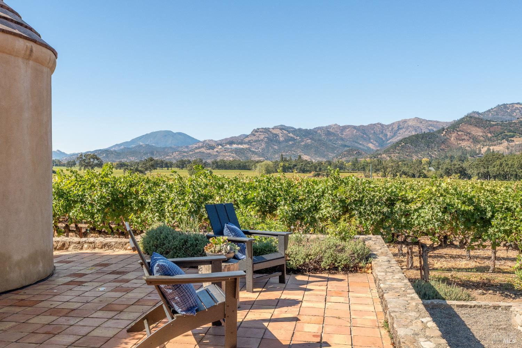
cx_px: 261
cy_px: 174
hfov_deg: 55.8
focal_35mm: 34
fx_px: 493
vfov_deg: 38.9
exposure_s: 1/1000
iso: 400
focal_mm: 22.8
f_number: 9
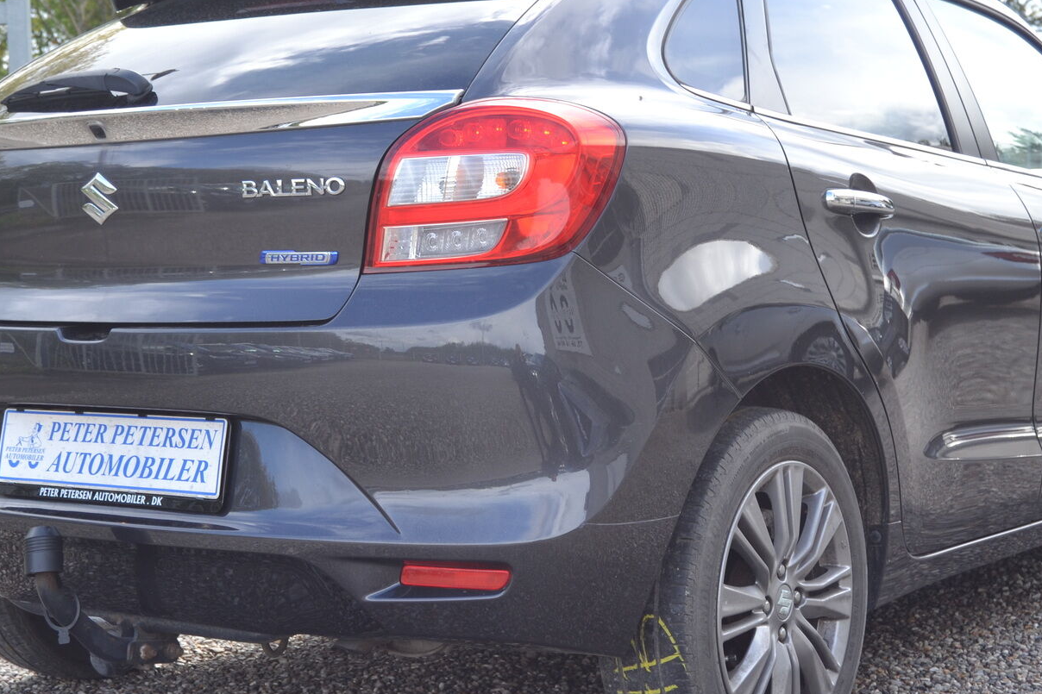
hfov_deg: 32.4
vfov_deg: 21.9
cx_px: 534
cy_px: 353
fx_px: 1794
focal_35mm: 62
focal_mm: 26
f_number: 5.6
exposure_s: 1/125
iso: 125
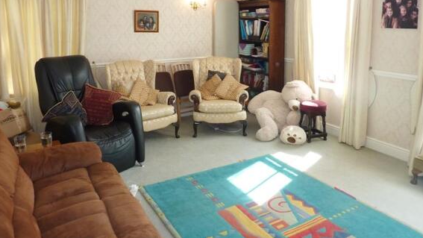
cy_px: 77
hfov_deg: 67.9
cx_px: 215
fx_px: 314
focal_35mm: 28
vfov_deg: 40.9
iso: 100
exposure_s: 1/40
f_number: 3.3
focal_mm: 4.1
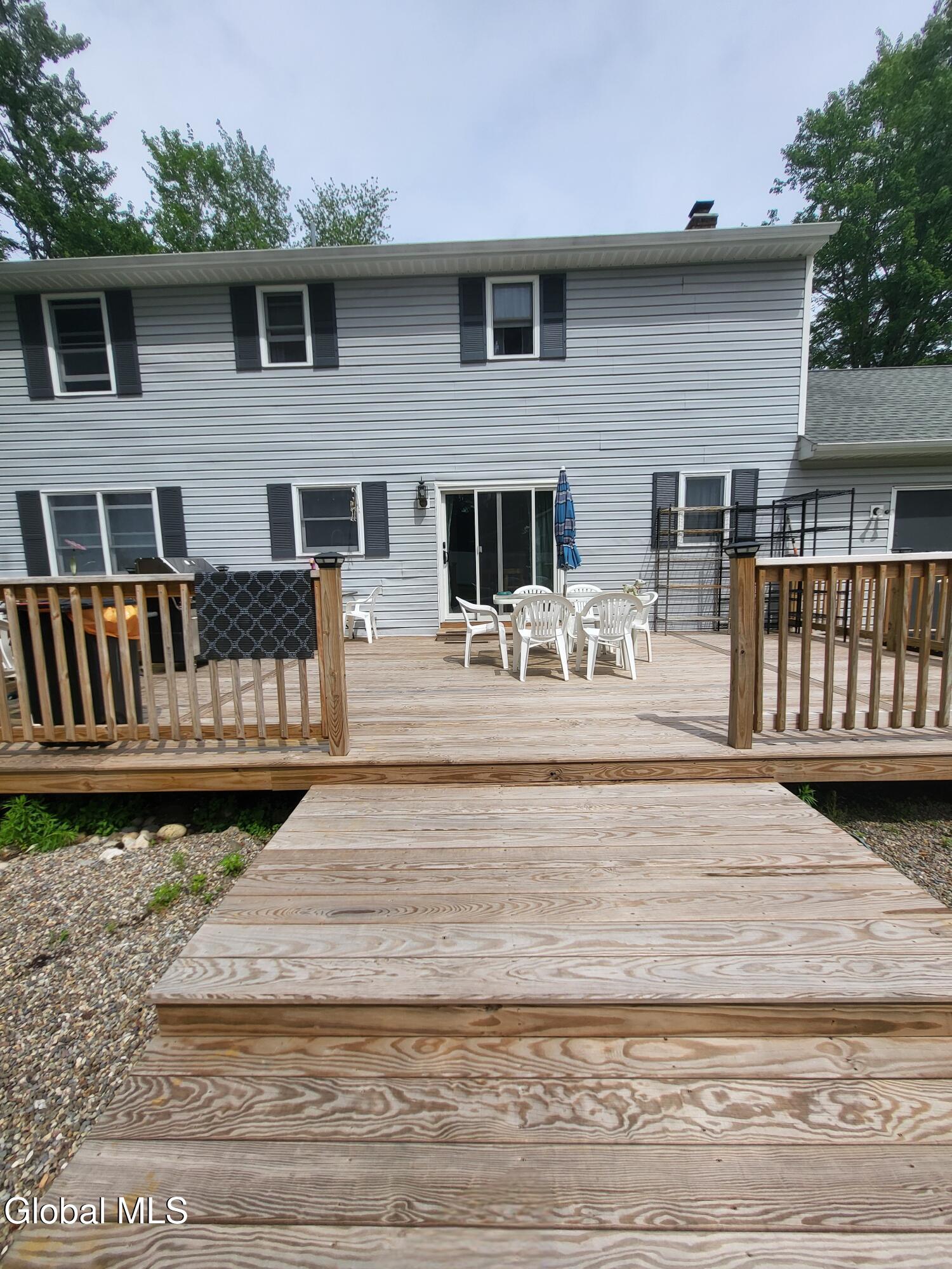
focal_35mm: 13
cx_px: 476
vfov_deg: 106.2
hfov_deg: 89.9
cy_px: 634
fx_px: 477
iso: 32
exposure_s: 1/1667
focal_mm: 1.74
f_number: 2.2
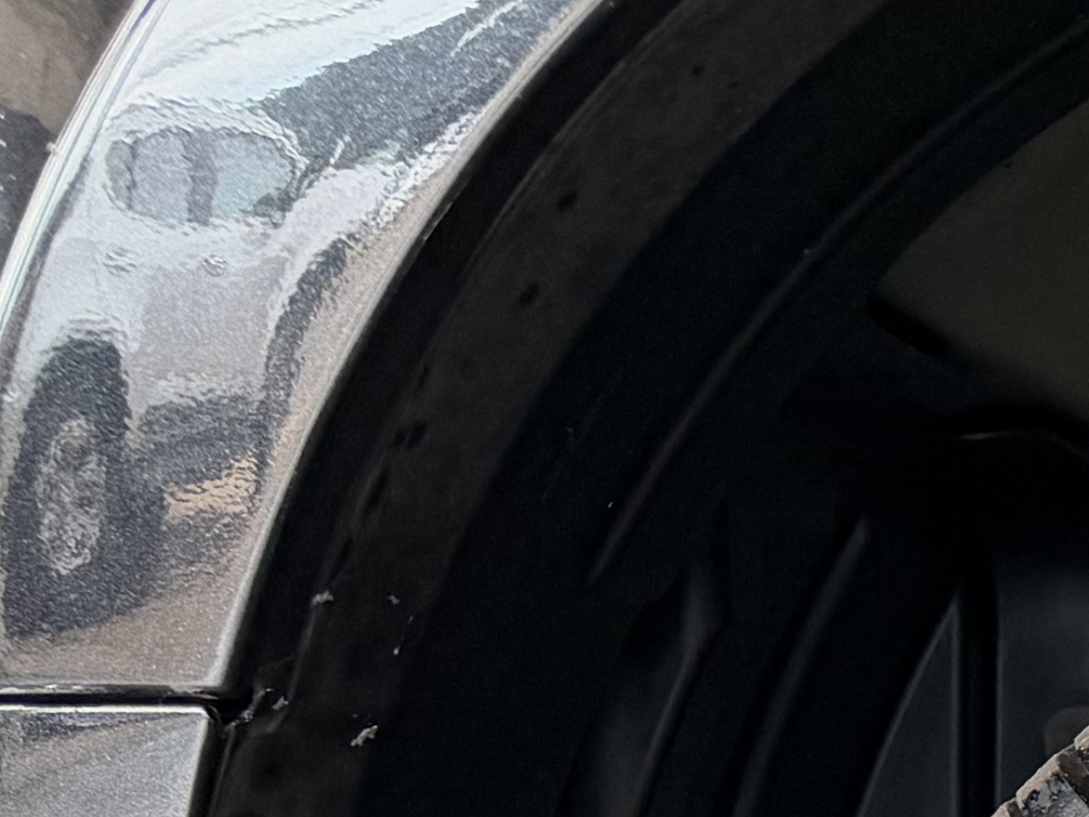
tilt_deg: -16.3
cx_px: 2372
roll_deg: -3.4
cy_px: 1929
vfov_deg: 10.8
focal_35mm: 117
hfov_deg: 13.6
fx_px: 3681
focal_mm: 6.76
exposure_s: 1/137
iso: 100
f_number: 1.78
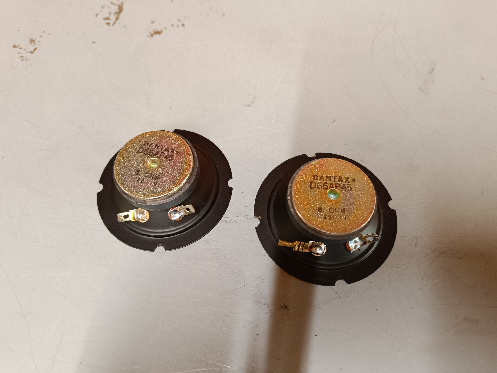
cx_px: 248
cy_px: 186
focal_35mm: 24
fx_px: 345
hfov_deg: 71.6
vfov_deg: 56.8
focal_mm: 5.59
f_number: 1.88
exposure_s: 1/25
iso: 663
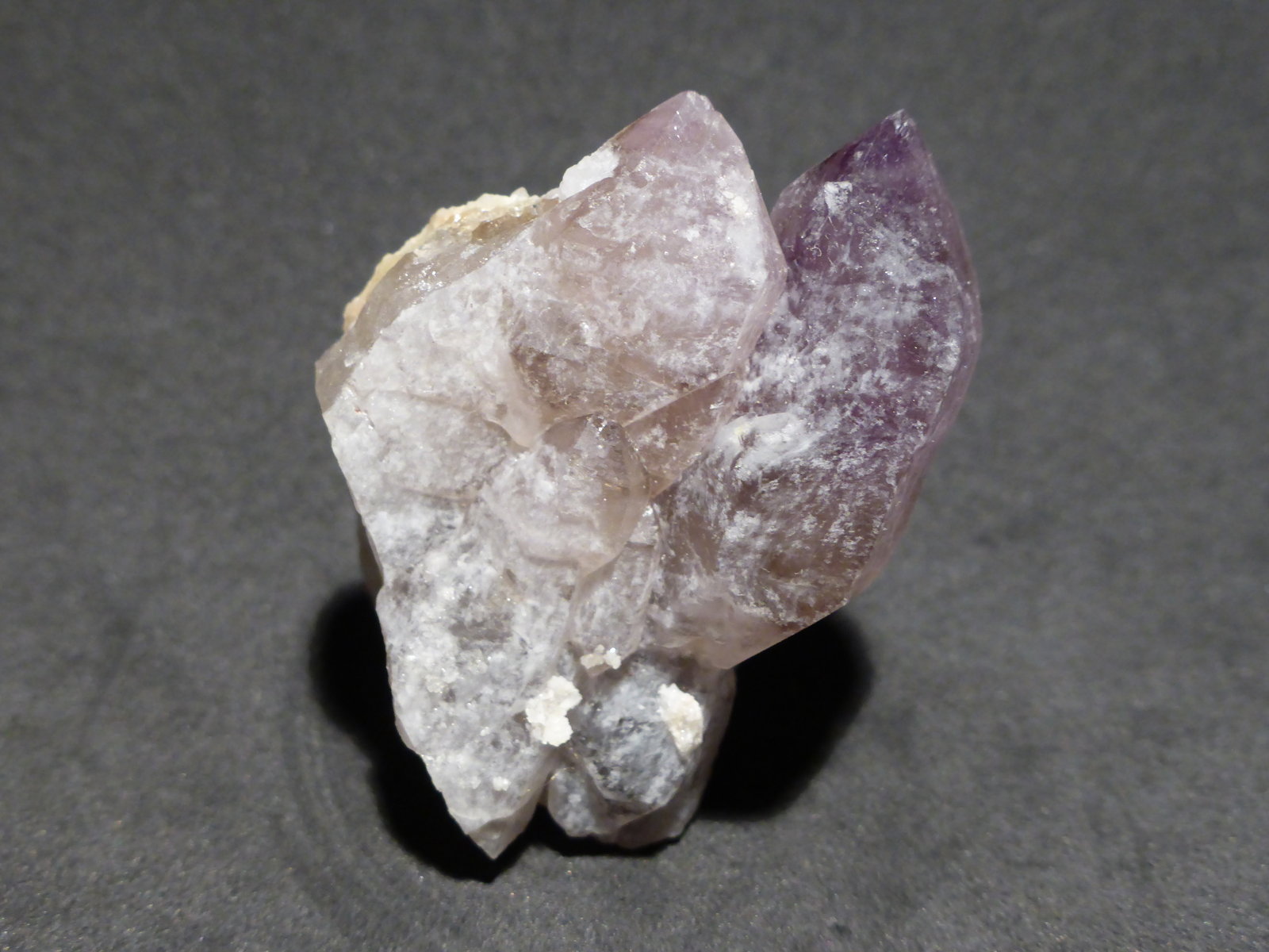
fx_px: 1943
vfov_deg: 27.5
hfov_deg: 36.2
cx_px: 634
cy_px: 476
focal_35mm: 53
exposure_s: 1/15
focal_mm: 9
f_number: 4.4
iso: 400
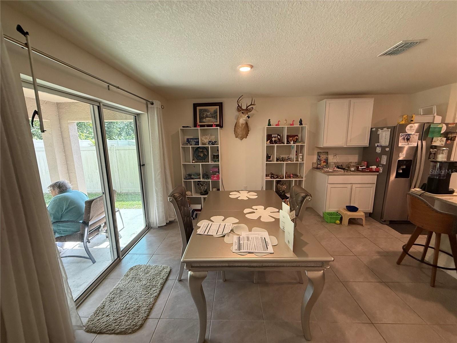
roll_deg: +0.5
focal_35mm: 14
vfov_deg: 85.7
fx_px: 185
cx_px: 228
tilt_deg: -10.5
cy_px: 172
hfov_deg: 102.1
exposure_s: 1/120
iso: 250
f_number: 2.2
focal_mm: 2.22
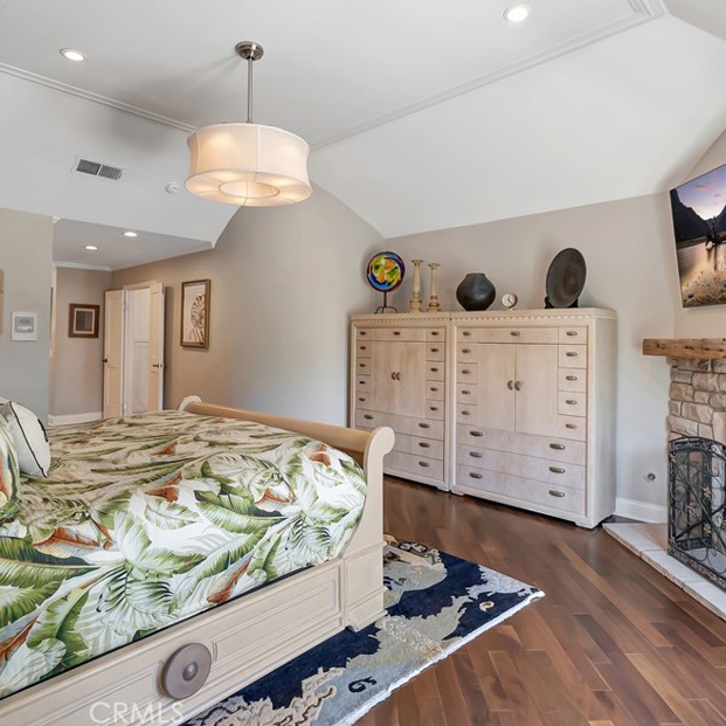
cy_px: 331
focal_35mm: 21
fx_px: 498
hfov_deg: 72.1
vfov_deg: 72.0
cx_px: 368
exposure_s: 1/320
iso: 640
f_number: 2.8
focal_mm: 10
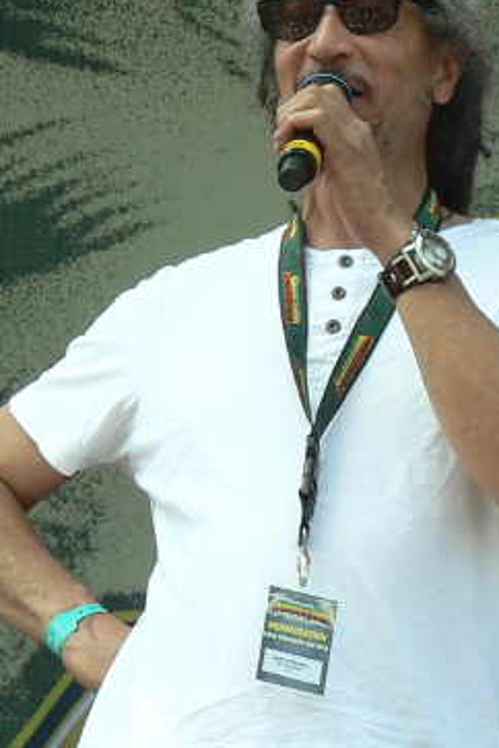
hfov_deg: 8.7
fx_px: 3285
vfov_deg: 13.0
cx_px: 250
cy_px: 394
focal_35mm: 158
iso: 64
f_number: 4
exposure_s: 1/160
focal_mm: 15.8
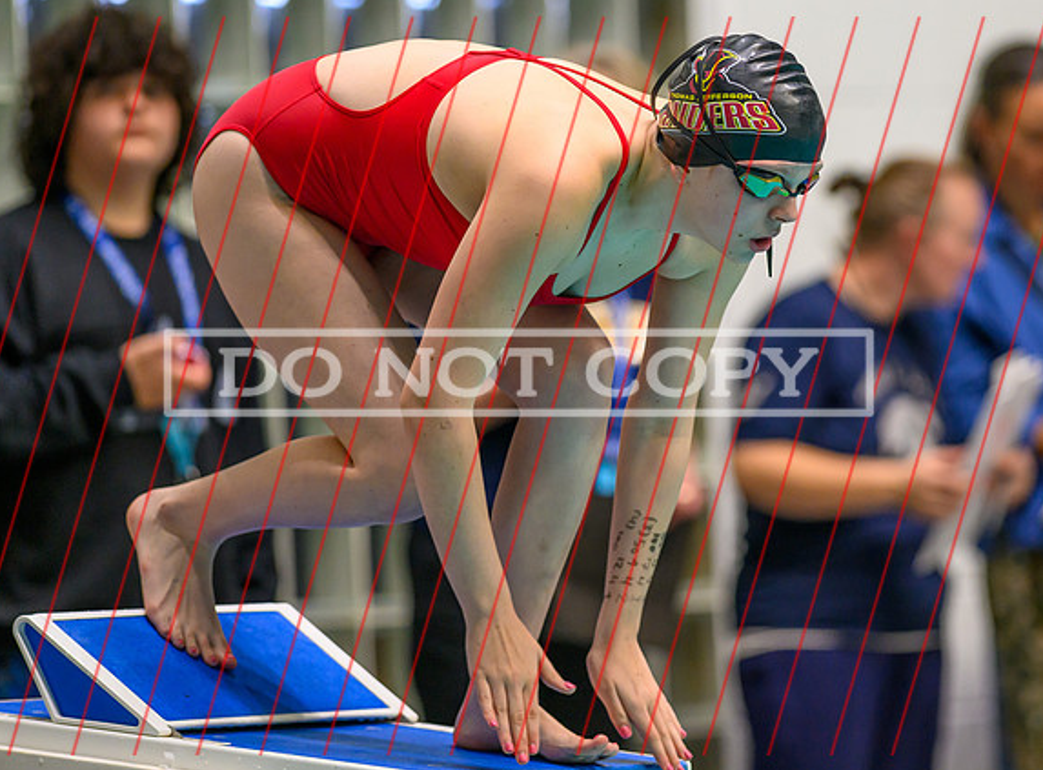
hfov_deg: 5.1
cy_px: 324
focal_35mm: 393
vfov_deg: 3.7
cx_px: 675
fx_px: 11775
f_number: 2.8
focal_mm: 300
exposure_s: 1/1000
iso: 2500
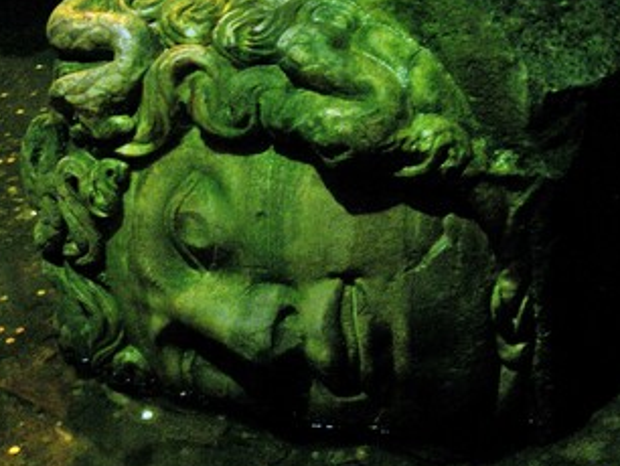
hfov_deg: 29.4
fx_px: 1183
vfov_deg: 22.2
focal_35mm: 66
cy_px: 178
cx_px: 315
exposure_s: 1/2
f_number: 3.6
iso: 100
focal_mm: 9.6
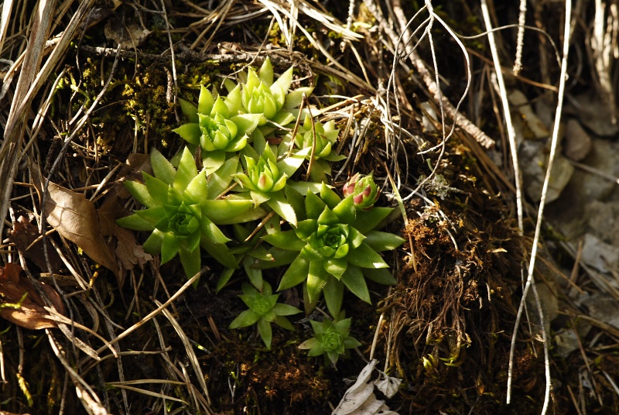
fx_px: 2195
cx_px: 310
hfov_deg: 16.0
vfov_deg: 10.8
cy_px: 208
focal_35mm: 128
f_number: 7.1
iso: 100
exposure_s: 1/50
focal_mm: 85
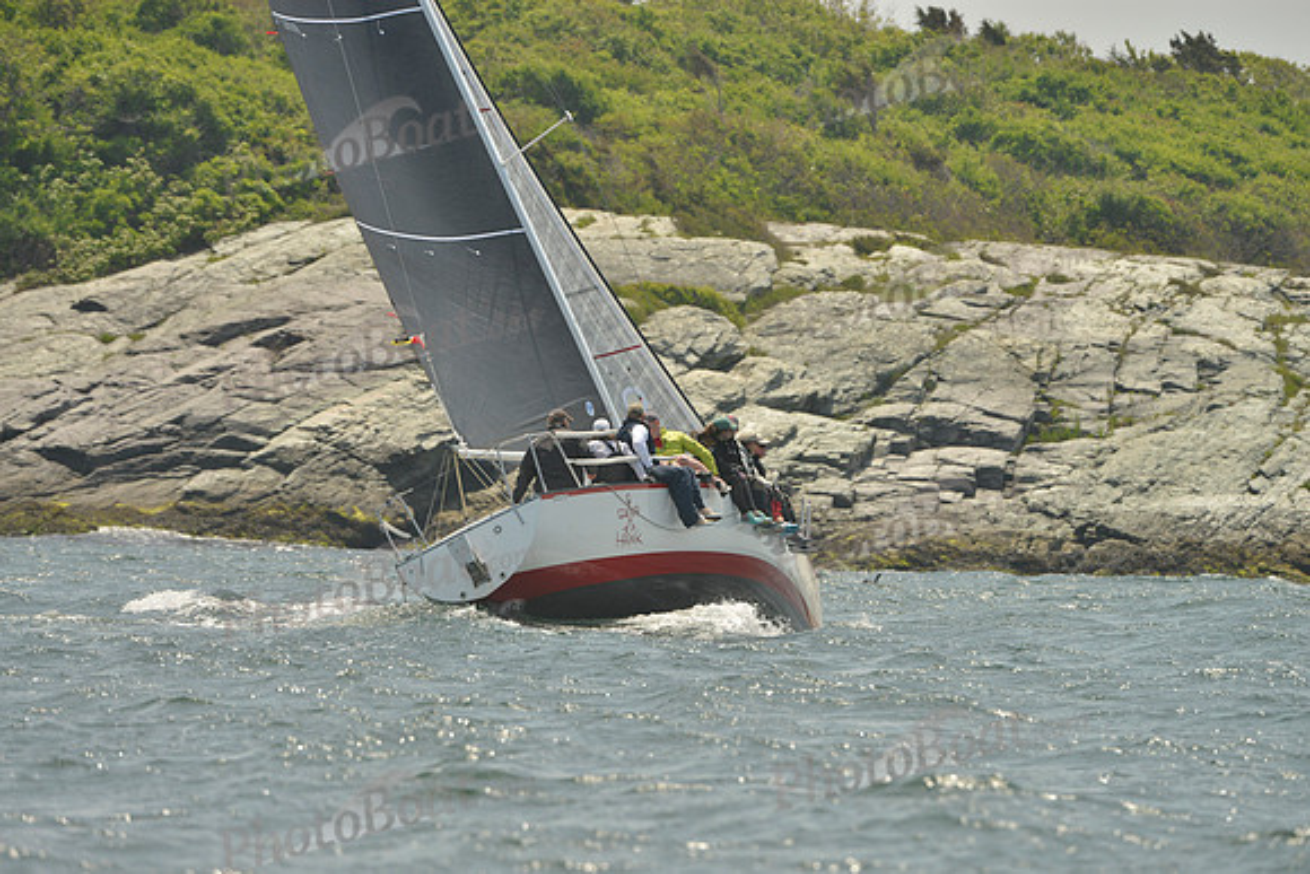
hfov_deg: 5.2
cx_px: 655
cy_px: 437
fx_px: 14558
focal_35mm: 400
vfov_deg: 3.4
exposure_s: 1/1000
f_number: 8
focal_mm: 400
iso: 280
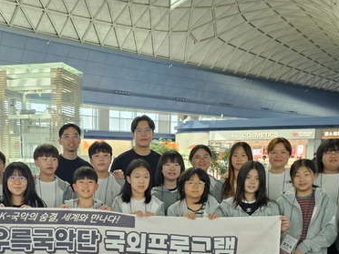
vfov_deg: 28.5
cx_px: 89
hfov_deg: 38.0
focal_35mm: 49
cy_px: 229
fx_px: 480
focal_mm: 6.3
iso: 160
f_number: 1.7
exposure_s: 1/180
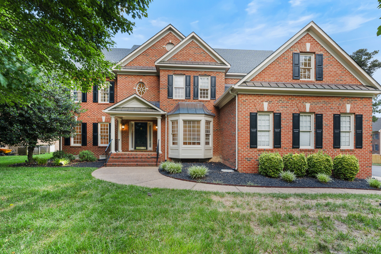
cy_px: 127
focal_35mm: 17
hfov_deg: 93.3
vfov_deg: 70.4
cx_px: 190
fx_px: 180
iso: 100
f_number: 8
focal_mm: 17
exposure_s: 1/1.67
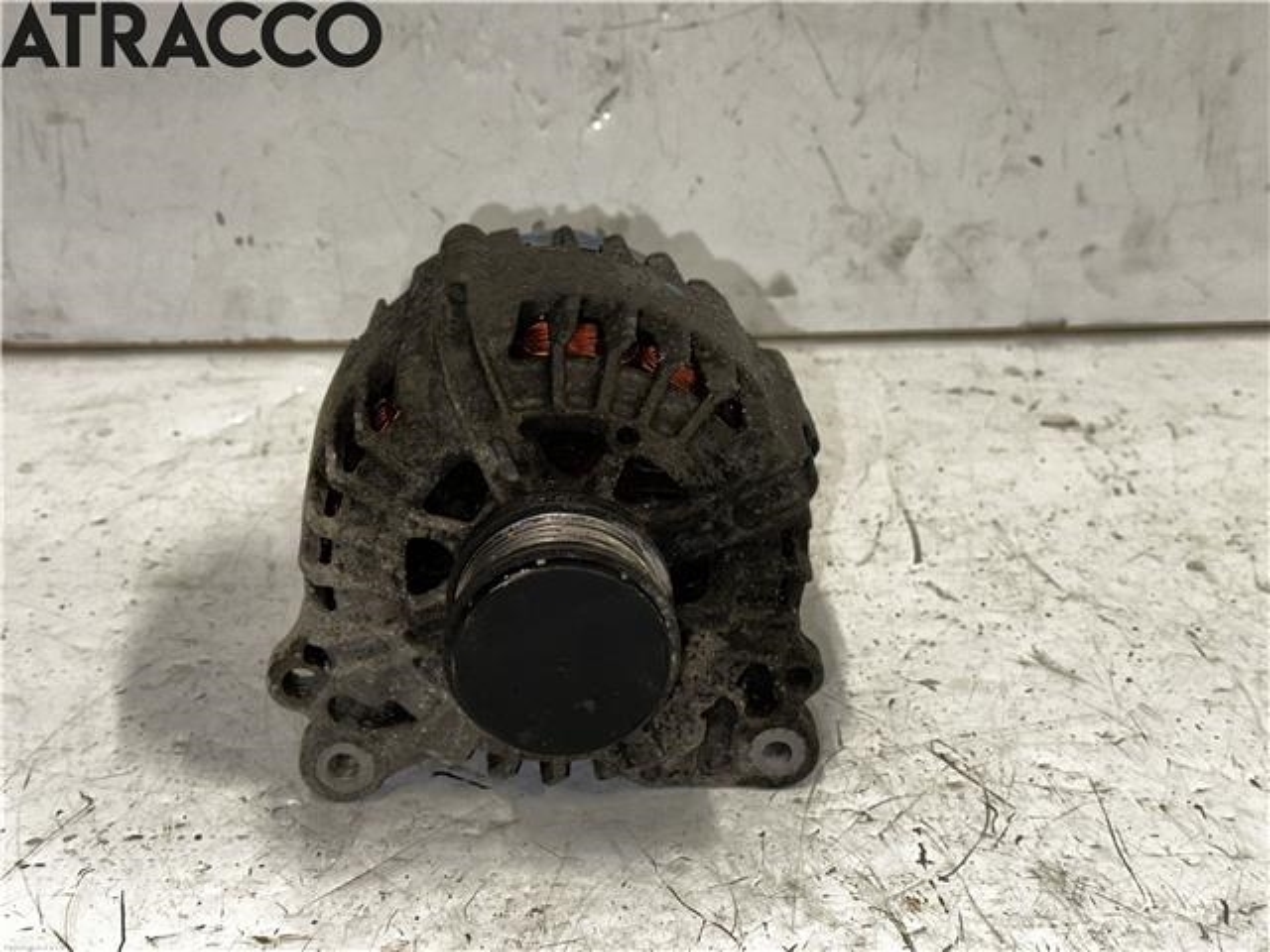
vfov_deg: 30.3
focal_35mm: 48
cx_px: 635
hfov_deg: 39.7
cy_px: 476
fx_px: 1761
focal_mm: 6.86
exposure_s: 1/25
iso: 64
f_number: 1.78
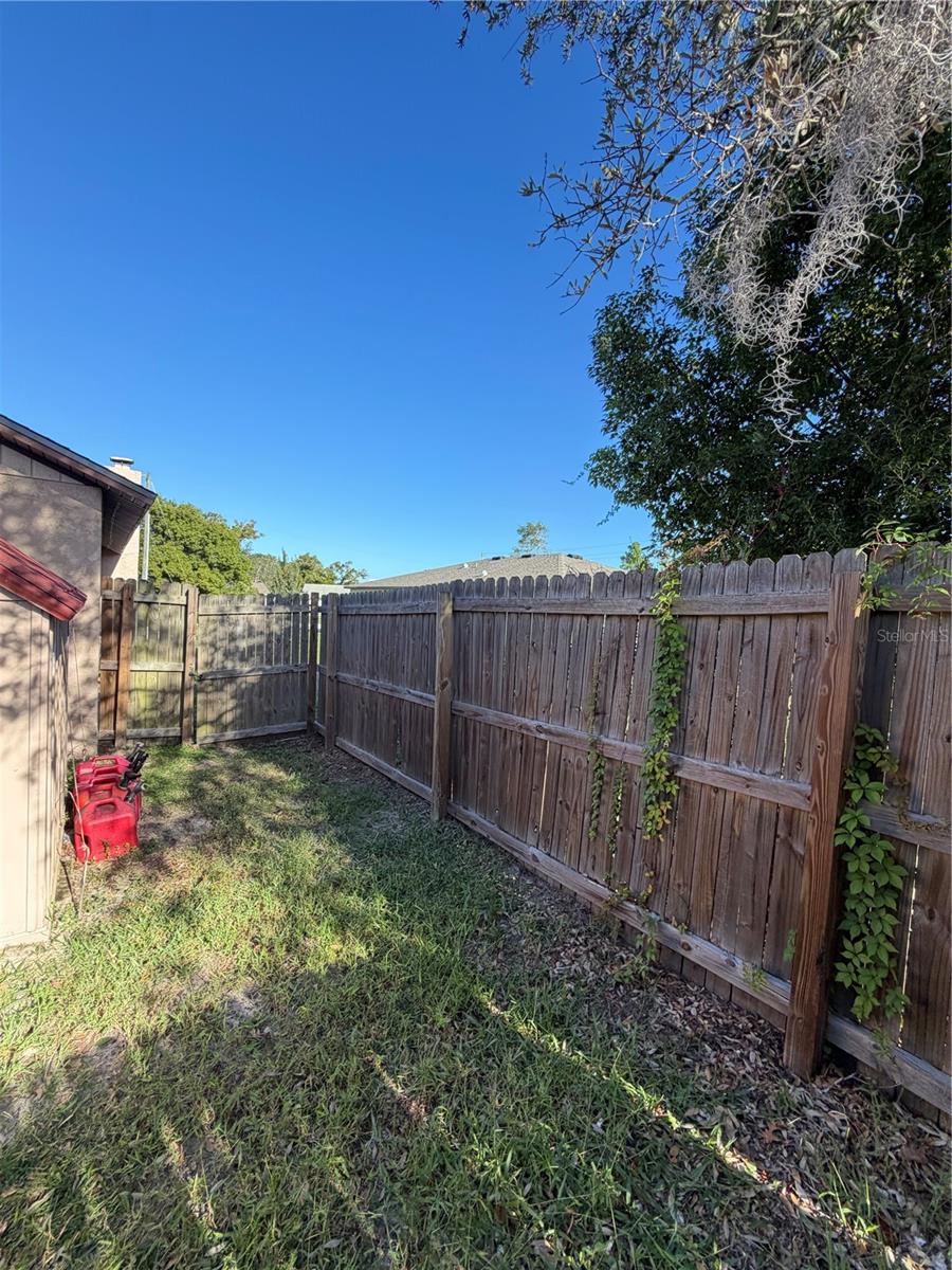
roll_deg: -2.6
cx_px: 476
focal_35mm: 14
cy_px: 635
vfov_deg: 102.1
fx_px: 513
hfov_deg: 85.7
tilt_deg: -1.2
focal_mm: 2.22
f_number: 2.2
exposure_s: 1/235
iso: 50
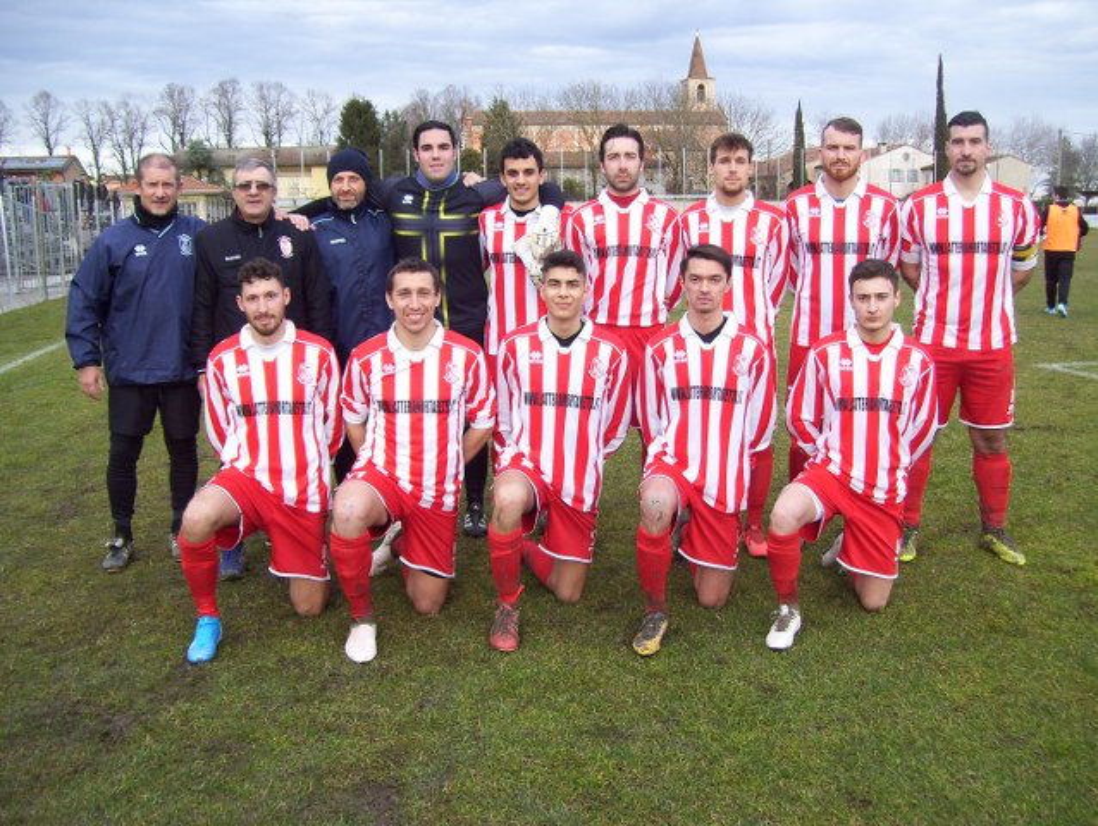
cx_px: 549
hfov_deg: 51.3
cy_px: 413
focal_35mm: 36
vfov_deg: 39.7
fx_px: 1143
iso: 80
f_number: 2.7
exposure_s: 1/320
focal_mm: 6
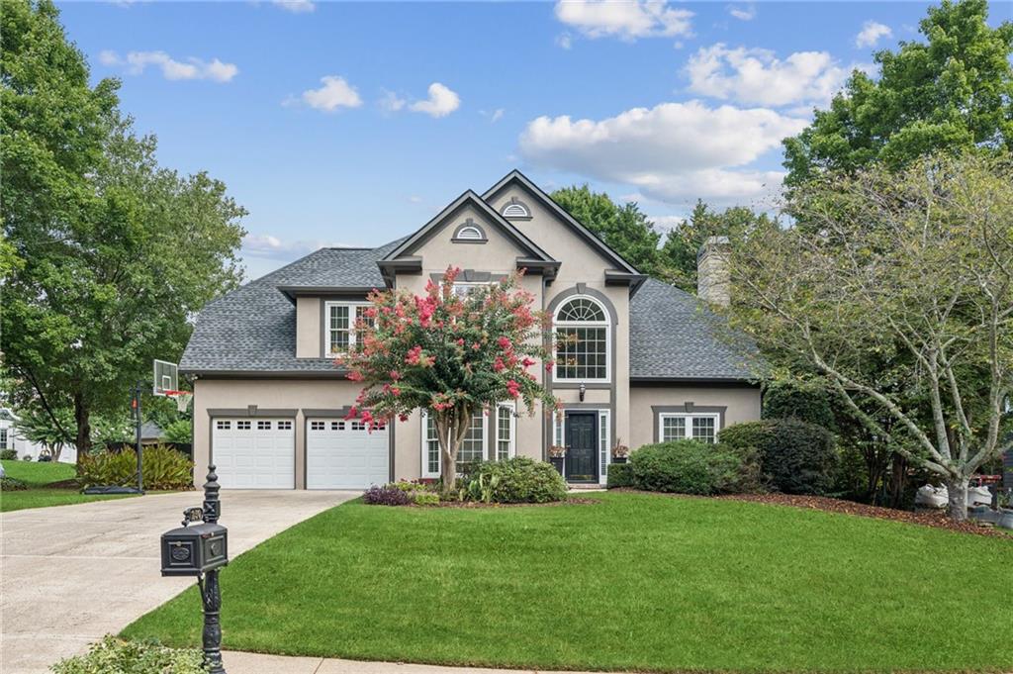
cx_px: 506
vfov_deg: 44.2
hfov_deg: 62.8
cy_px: 337
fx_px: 829
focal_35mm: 30
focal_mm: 29.5
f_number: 8
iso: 100
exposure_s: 1/125
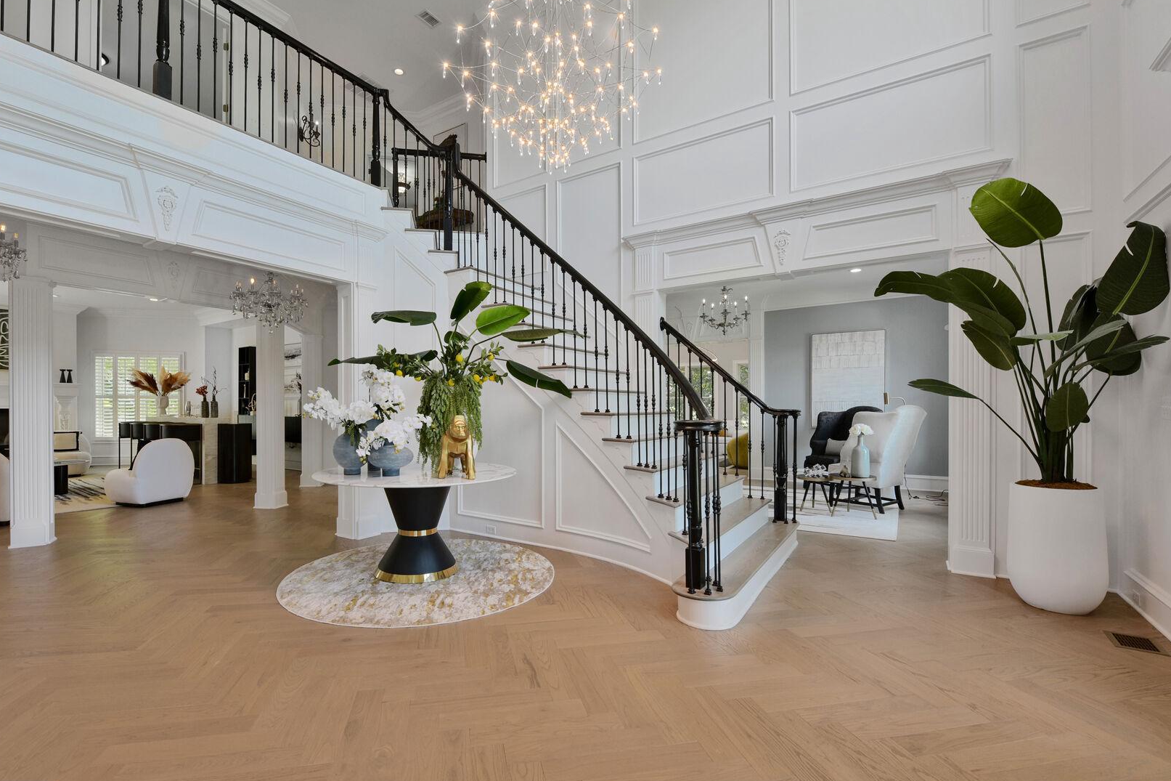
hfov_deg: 100.3
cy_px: 408
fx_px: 488
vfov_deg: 77.3
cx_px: 547
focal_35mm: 15
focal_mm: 14
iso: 200
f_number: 8
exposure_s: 1/15
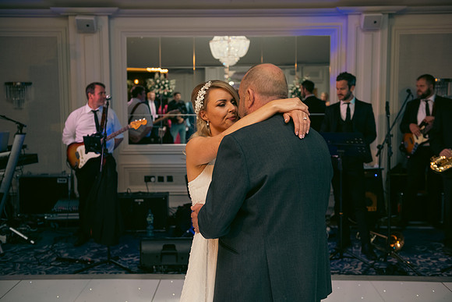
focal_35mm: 44
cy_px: 151
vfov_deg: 30.5
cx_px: 226
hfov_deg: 44.5
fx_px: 553
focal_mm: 44
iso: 640
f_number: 3.5
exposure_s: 1/160
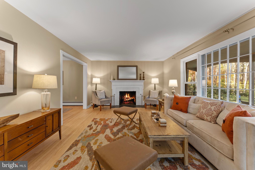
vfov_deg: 81.2
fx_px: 99
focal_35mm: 14
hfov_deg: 104.3
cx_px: 128
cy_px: 85
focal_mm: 14
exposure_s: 1
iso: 320
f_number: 11
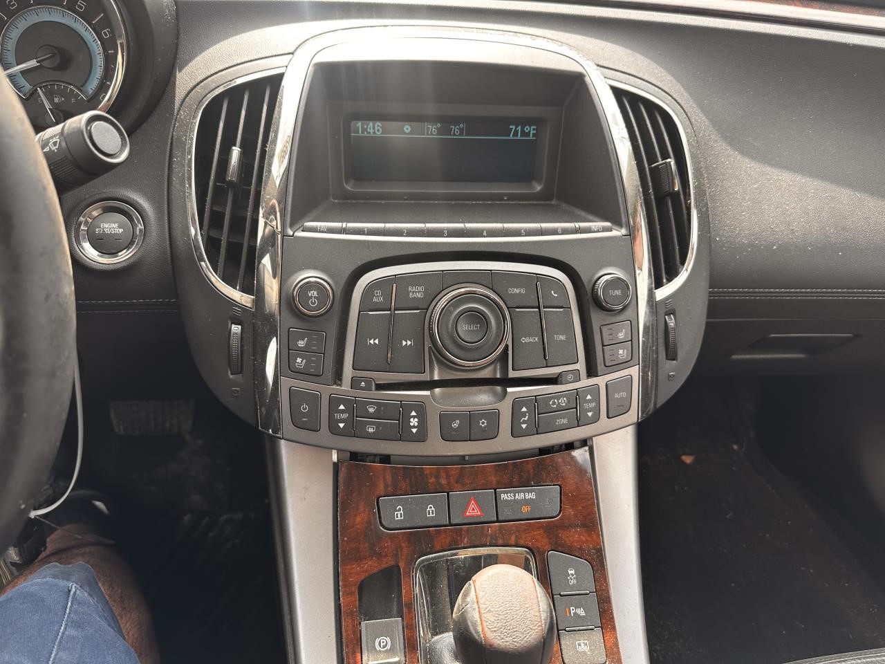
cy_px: 332
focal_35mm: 24
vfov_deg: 56.8
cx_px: 442
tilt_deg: -35.7
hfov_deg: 71.6
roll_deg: -6.5
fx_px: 614
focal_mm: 6.86
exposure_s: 1/213
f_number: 1.78
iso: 64
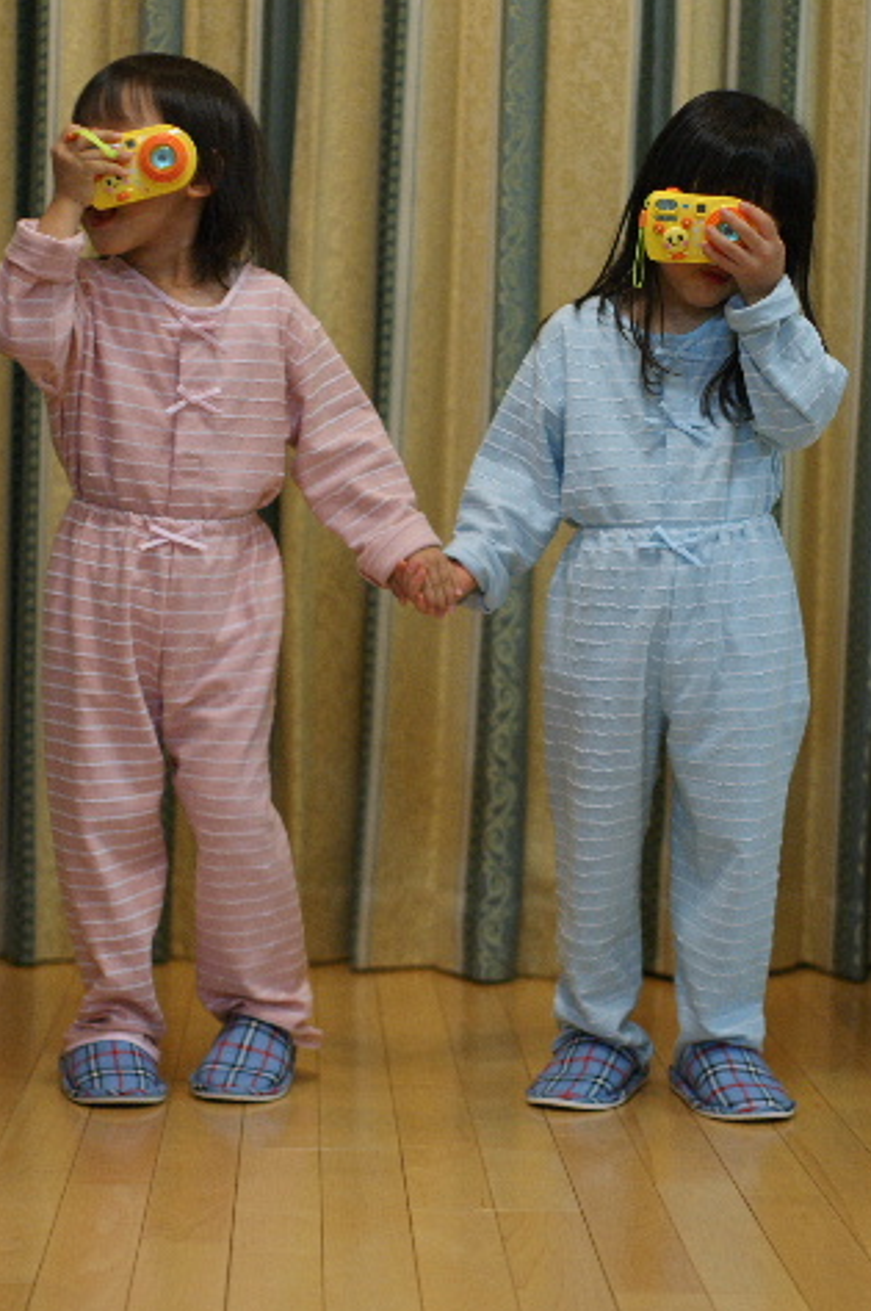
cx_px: 440
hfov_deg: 17.2
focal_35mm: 79
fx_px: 2873
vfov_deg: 25.7
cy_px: 668
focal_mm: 50
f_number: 2
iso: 400
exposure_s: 1/80
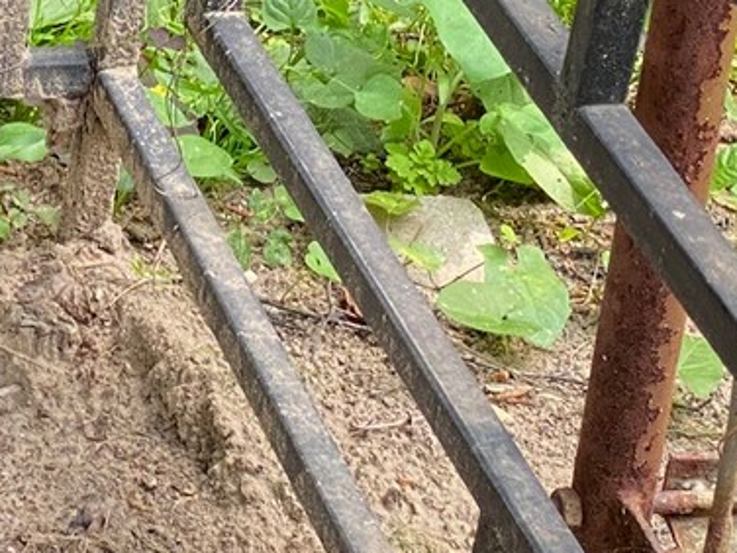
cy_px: -118
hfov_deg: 9.7
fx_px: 4237
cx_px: -269
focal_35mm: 199
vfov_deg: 7.4
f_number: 2
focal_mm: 6
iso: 64
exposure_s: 1/122
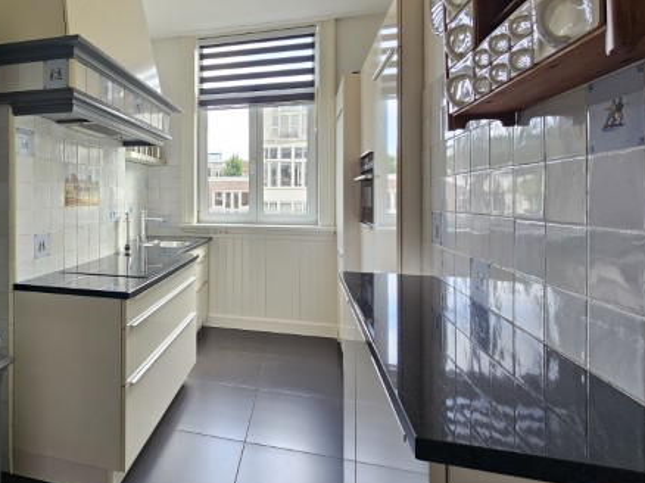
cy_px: 199
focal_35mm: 19
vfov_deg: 68.1
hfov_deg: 80.7
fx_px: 354
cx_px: 196
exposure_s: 1/50
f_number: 2.2
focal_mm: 2.2
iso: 64
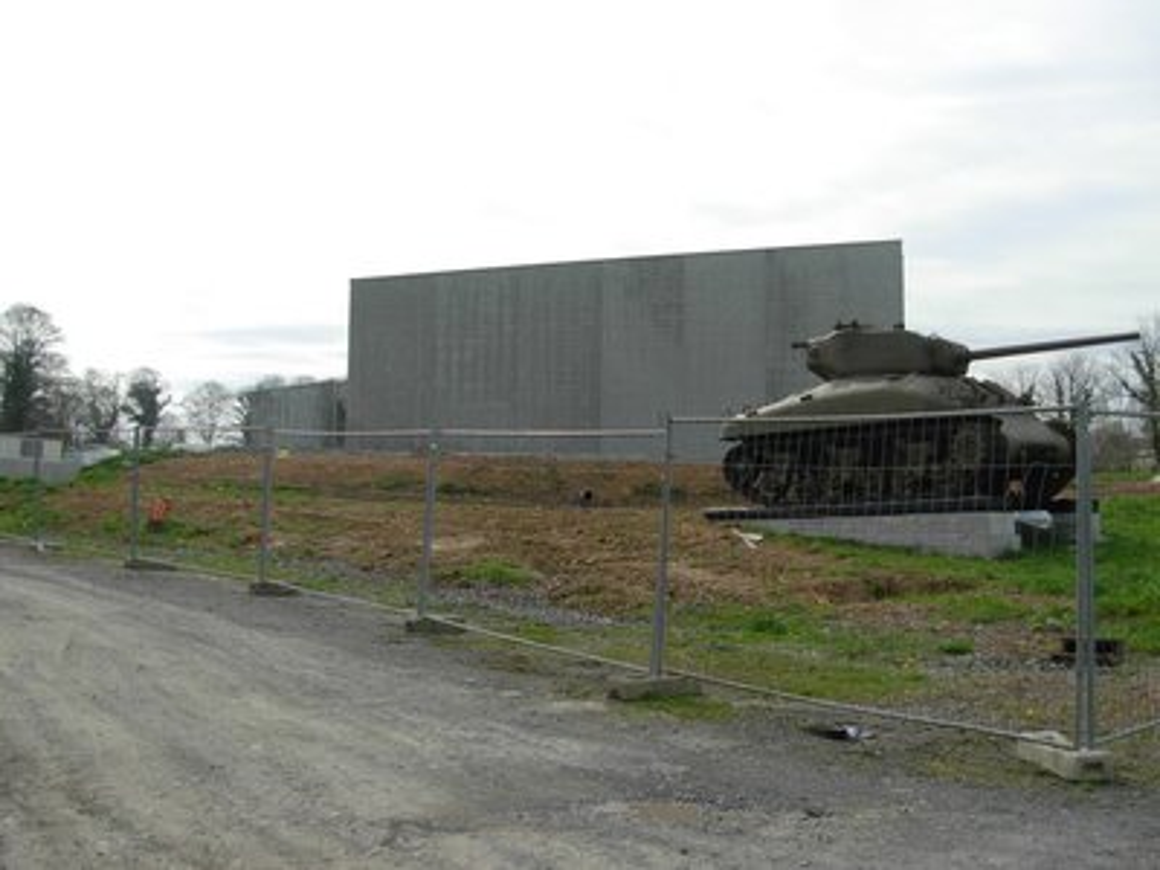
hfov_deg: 49.0
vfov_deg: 37.7
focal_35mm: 38
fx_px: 1273
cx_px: 580
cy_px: 435
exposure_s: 1/939
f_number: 2.9
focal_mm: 6.3
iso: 79
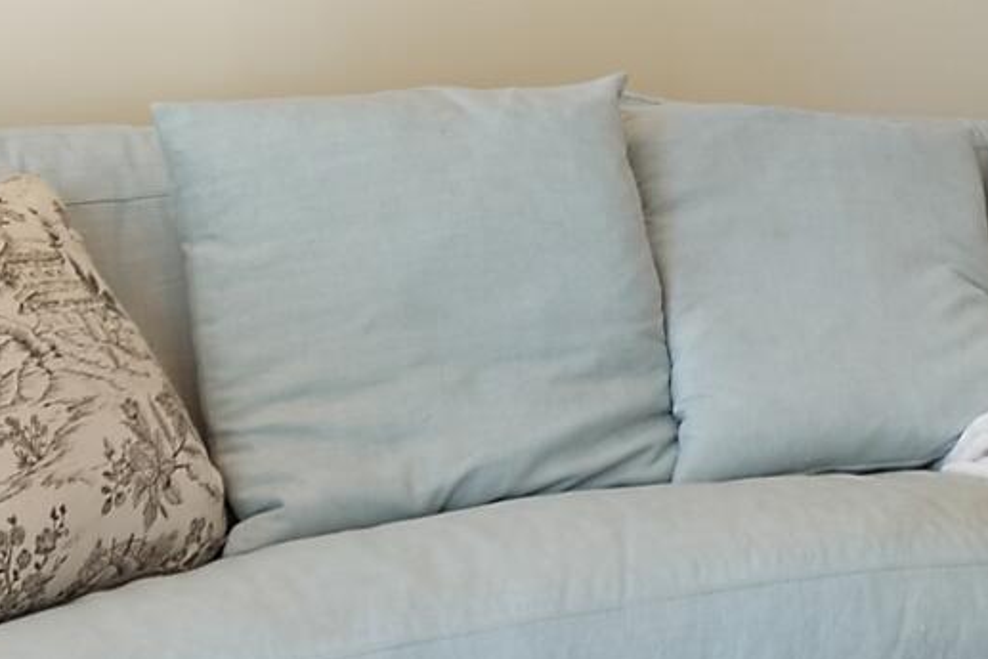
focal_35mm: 87
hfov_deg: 20.4
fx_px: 2388
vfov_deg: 15.5
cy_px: 13
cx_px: 1439
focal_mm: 10
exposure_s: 1/2.5
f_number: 4.5
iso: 100
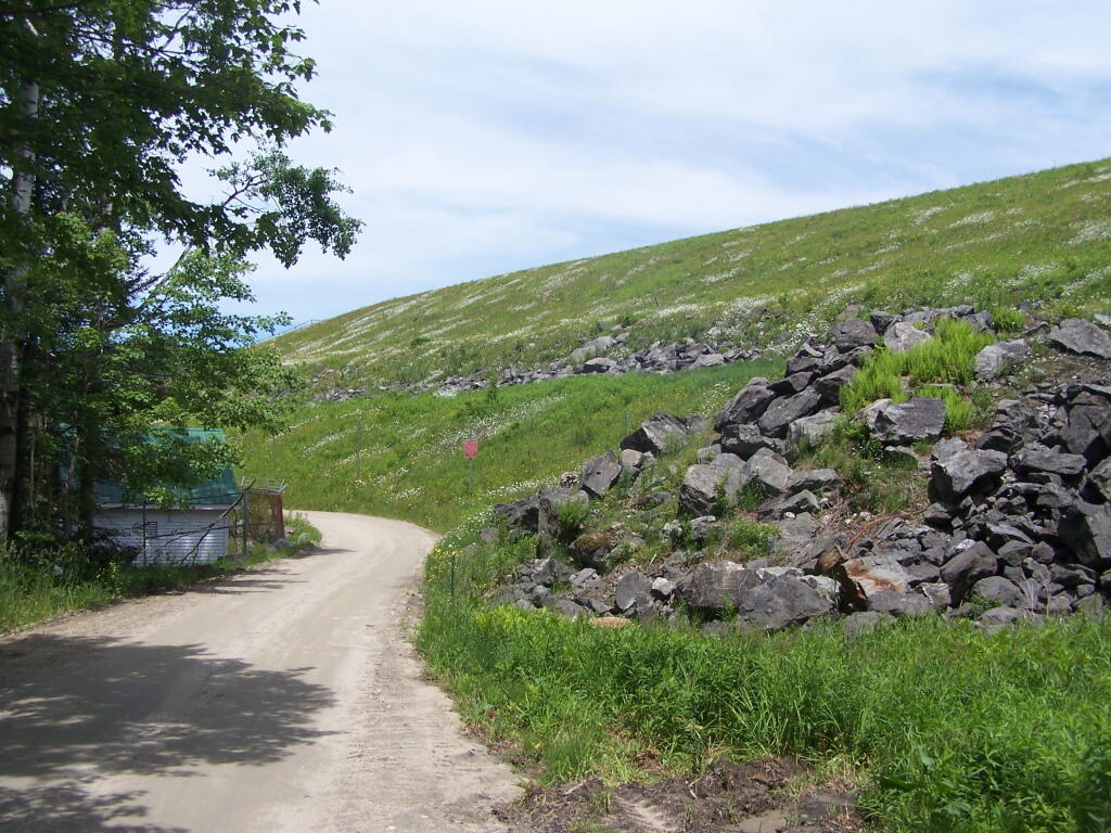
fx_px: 1220
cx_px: 556
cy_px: 416
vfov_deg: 37.7
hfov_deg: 49.0
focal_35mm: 38
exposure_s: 1/640
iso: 80
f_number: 4
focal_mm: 6.3
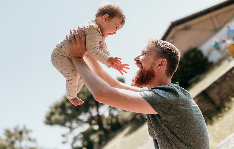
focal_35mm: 52
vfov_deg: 25.3
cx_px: 116
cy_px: 77
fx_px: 331
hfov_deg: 38.9
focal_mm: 50
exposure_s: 1/8000
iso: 160
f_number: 2.5
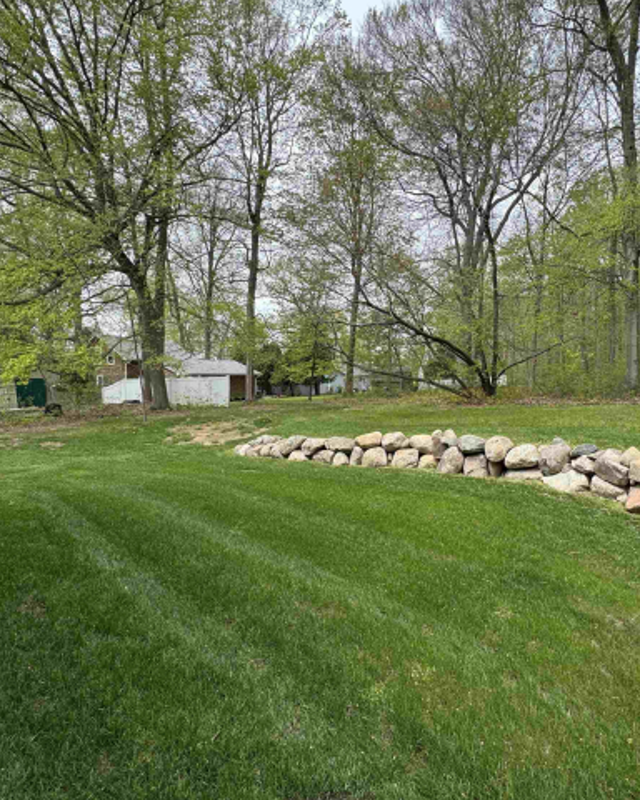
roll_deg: -1.0
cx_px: 416
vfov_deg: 83.3
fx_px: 450
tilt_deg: -1.3
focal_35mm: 19
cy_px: 387
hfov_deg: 69.2
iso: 40
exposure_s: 1/605
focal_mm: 2.22
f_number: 2.2
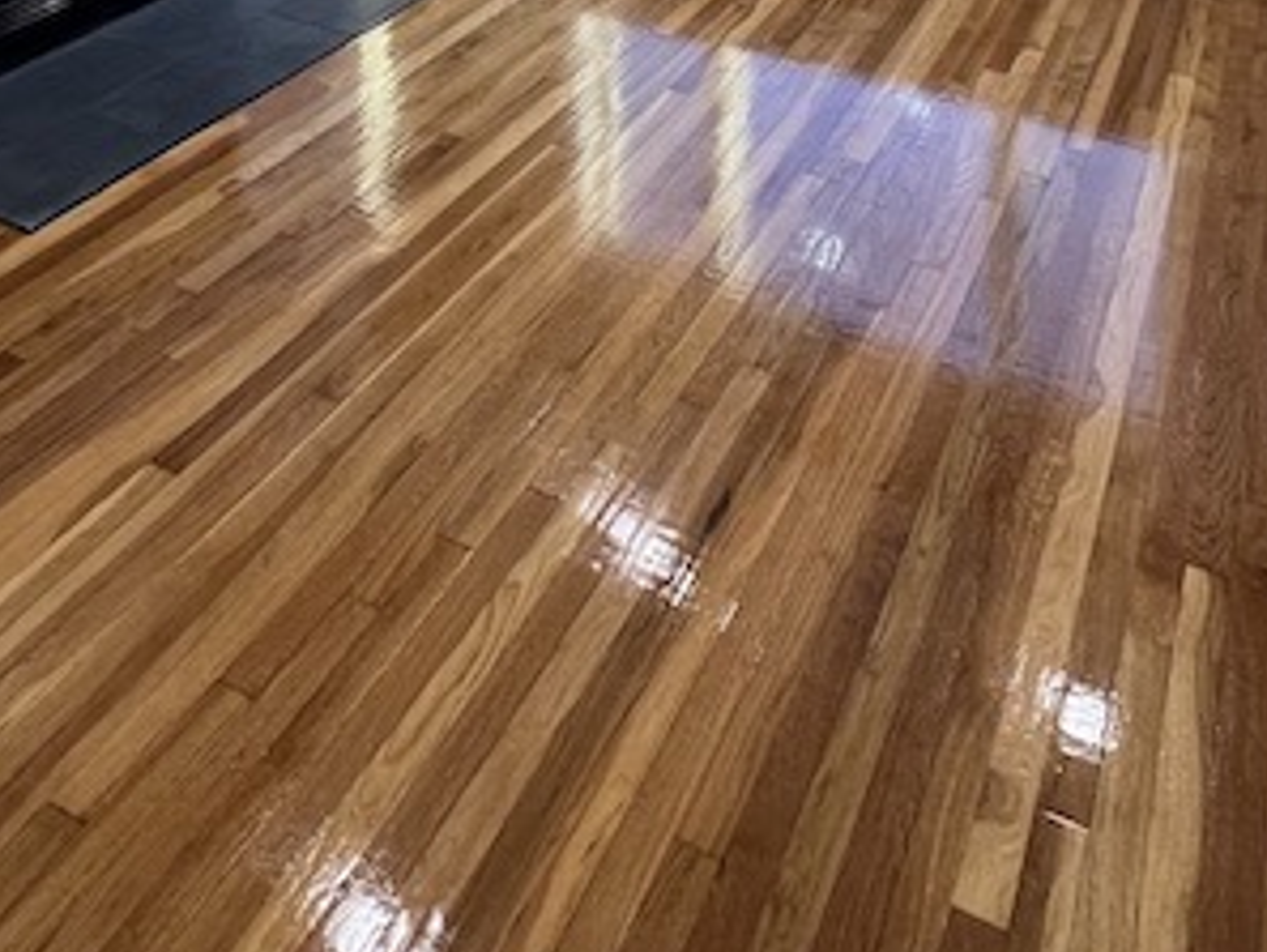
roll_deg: -1.5
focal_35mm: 35
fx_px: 1282
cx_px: 648
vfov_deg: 31.1
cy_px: -303
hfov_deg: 52.6
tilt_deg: -10.5
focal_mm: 1.57
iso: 100
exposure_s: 1/120
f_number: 1.8
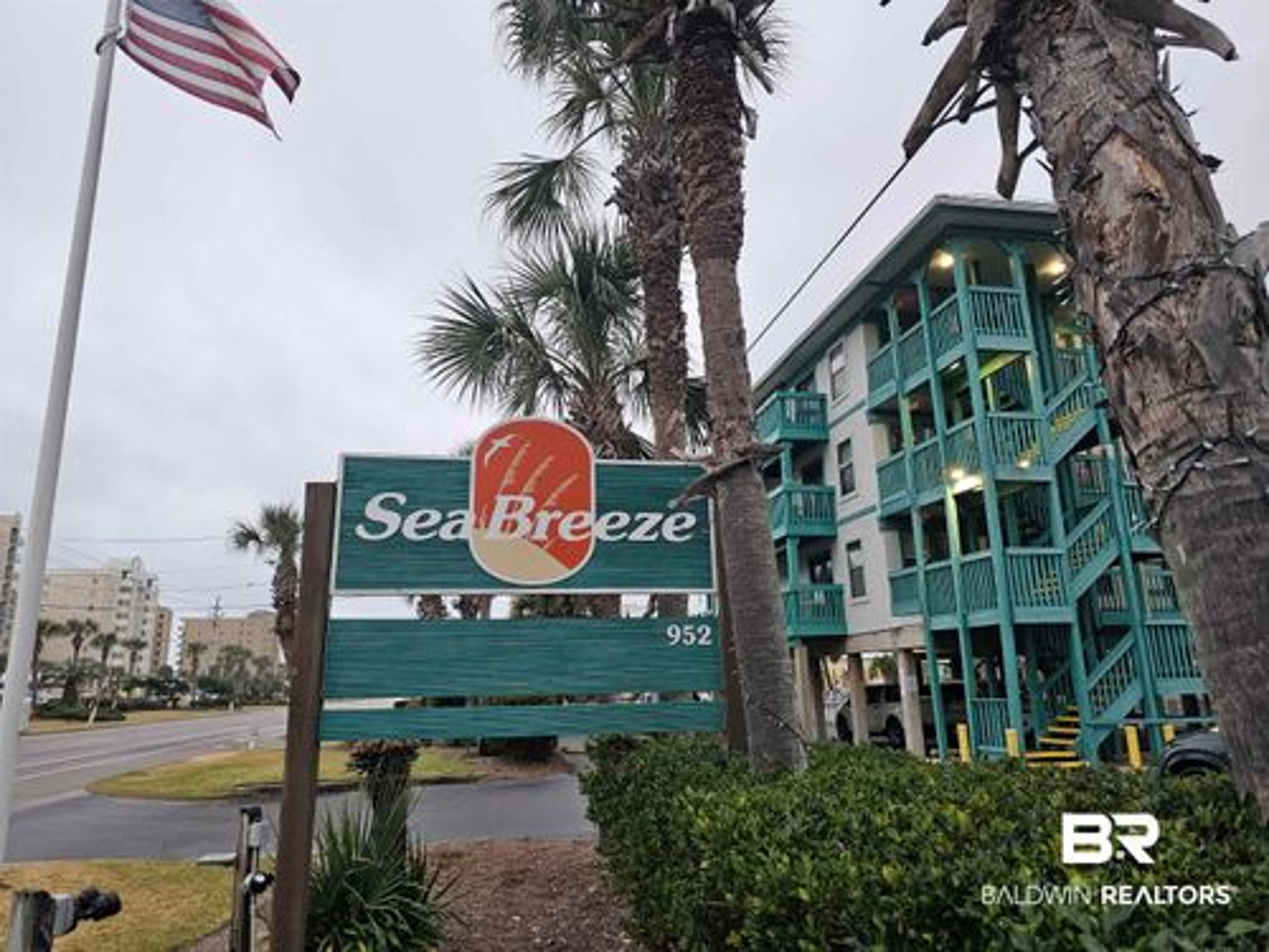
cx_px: 634
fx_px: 843
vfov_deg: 58.9
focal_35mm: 23
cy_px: 476
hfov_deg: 73.9
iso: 200
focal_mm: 6.3
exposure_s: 1/207
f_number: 1.7
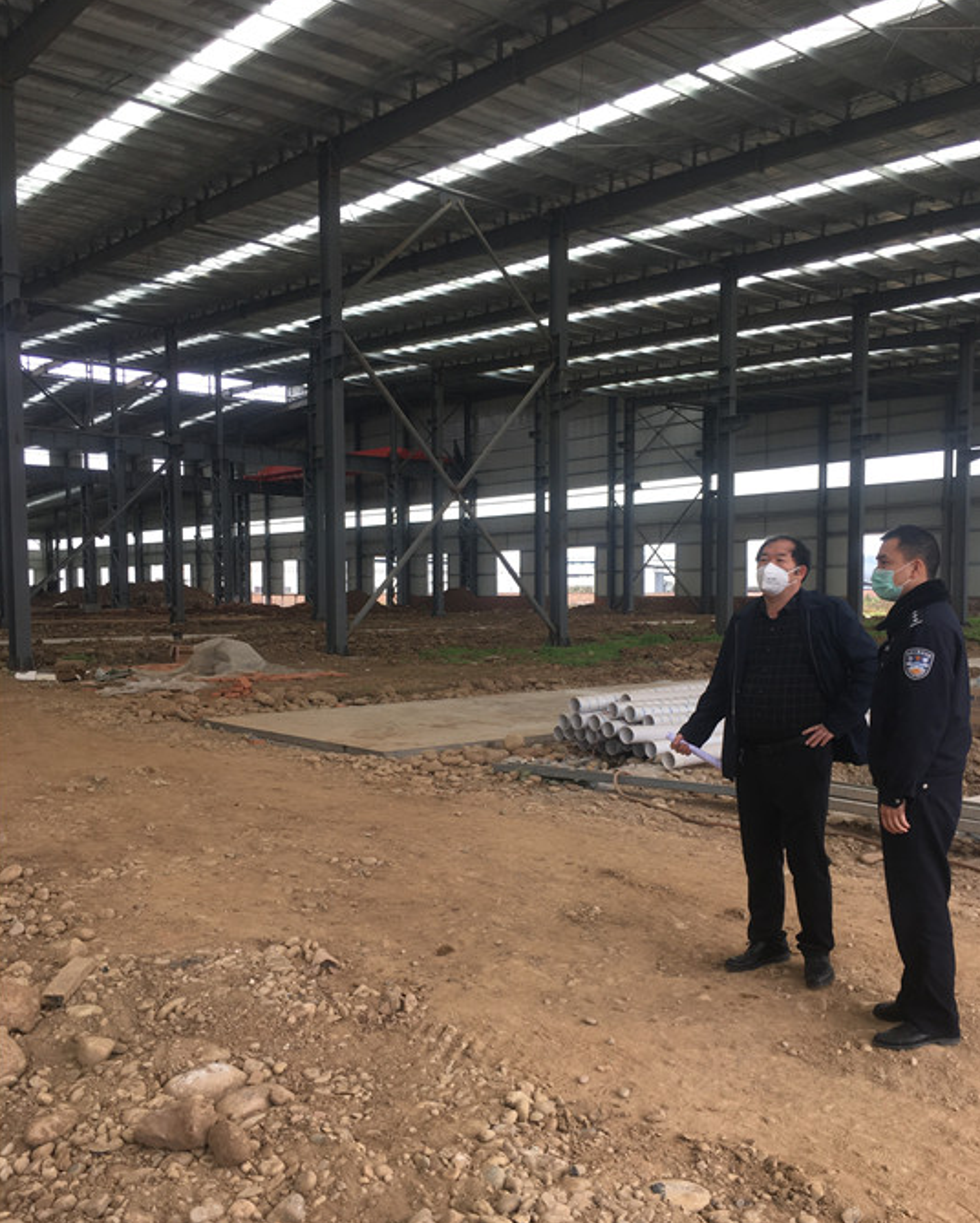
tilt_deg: -3.1
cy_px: 661
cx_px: 497
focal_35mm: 31
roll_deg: -0.5
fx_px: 1123
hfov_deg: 47.1
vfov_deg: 57.1
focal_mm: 4.15
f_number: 2.2
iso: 25
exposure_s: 1/100
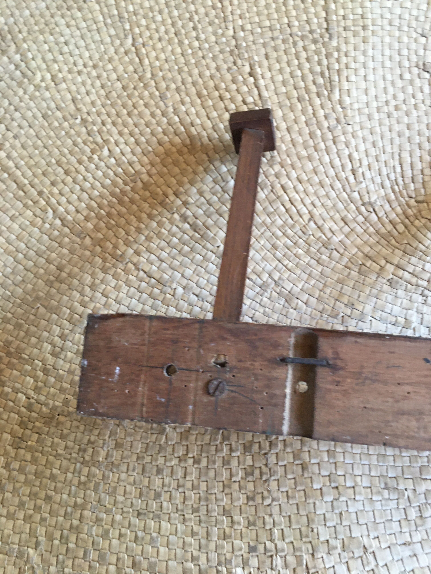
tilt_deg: -77.9
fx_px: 481
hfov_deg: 48.2
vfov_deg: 61.7
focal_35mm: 29
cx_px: 216
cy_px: 287
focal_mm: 4.15
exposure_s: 1/33
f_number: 2.2
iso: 160
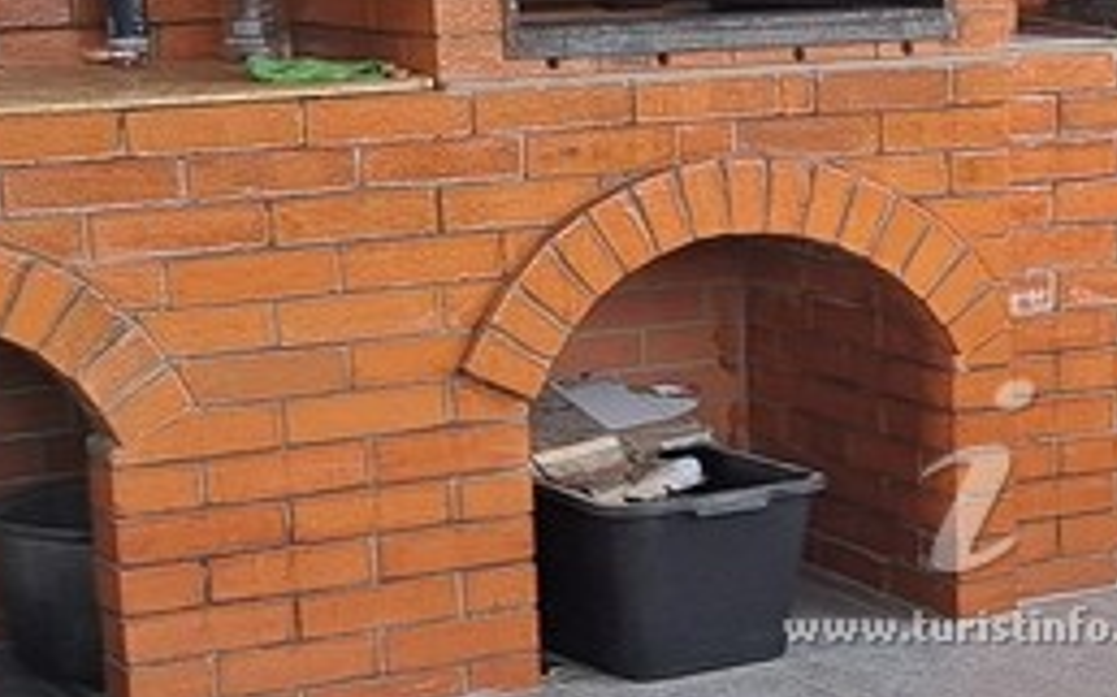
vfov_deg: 12.9
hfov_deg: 20.1
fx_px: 3073
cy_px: 571
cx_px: 1043
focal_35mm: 101
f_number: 1.8
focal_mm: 5.23
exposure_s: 1/100
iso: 50
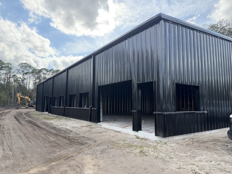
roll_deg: -0.5
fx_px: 161
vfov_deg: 56.8
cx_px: 116
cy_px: 87
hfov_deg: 71.6
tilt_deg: +5.8
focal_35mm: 24
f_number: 1.78
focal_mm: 6.76
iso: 100
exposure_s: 1/1653
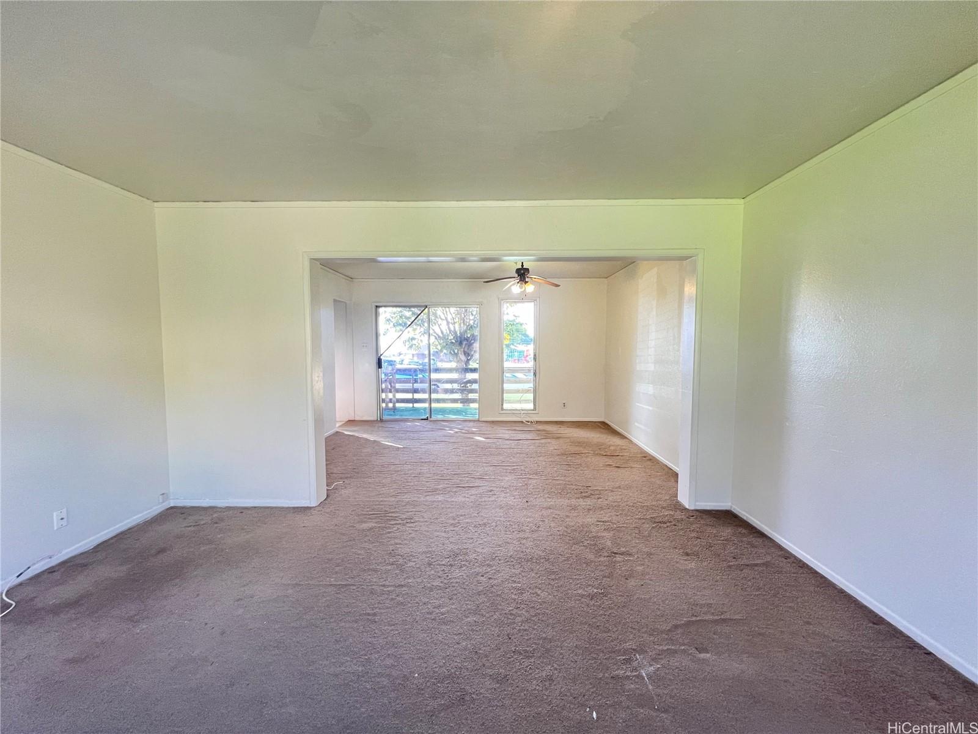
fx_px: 367
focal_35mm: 13
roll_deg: +0.4
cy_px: 367
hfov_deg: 106.2
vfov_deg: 89.9
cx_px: 489
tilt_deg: -3.6
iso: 250
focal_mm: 1.57
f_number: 1.8
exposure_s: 1/60
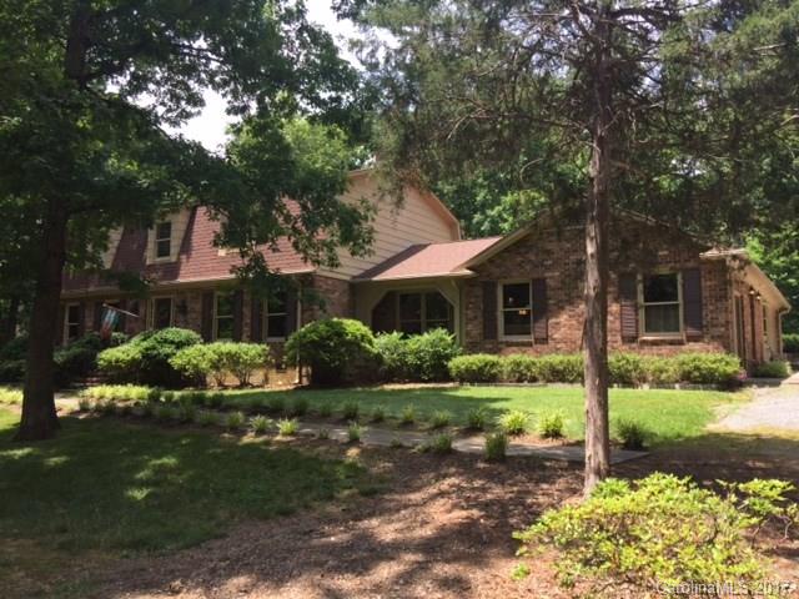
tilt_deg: +5.4
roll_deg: -1.8
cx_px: 400
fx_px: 669
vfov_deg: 48.2
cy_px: 300
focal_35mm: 29
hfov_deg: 61.7
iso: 32
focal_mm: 4.15
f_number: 2.2
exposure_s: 1/494
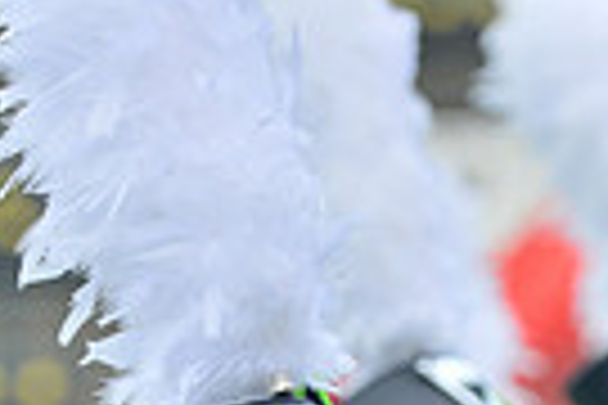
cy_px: 936
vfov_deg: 1.9
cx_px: 529
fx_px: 12379
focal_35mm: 733
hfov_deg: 2.8
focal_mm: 220
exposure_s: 1/400
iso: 200
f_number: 5.6
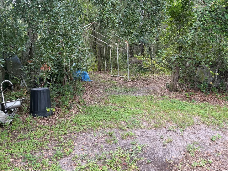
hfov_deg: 52.6
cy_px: 67
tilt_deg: -5.6
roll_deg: +0.7
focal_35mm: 35
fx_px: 231
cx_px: 111
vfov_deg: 40.5
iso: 80
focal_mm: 6.76
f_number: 1.78
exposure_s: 1/163
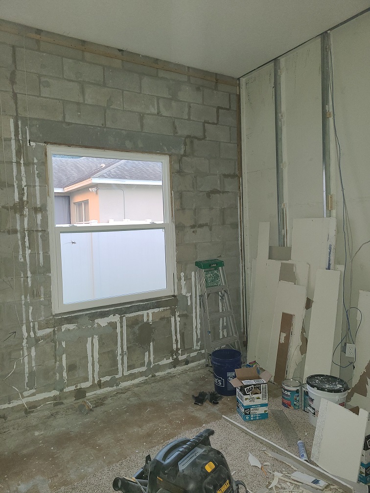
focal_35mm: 26
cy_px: 246
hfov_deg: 53.1
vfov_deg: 67.3
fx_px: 371
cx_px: 185
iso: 125
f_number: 1.8
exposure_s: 1/10
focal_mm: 5.4
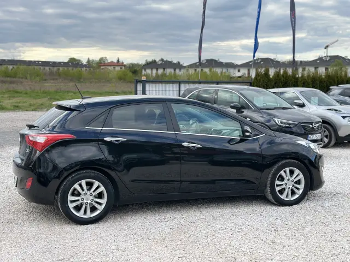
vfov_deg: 30.3
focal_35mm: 48
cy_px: 131
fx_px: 485
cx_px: 175
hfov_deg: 39.7
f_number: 1.78
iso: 80
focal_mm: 6.86
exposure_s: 1/1157
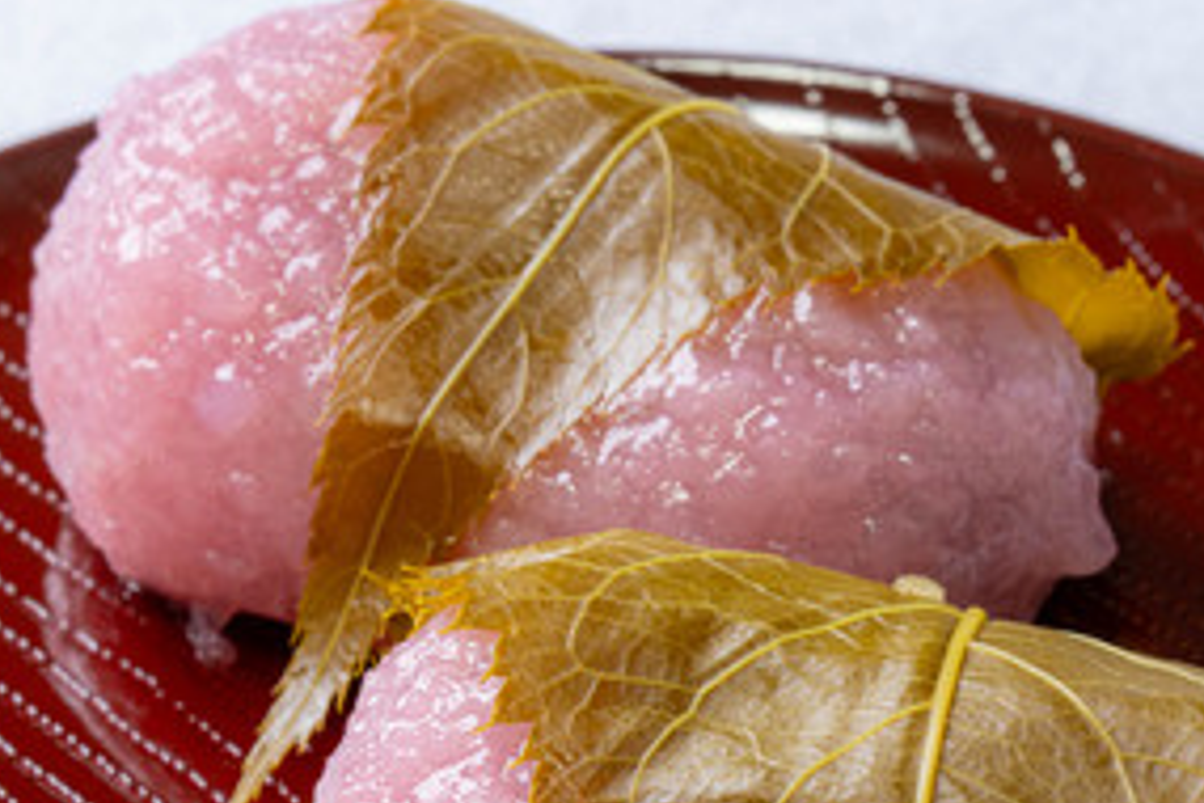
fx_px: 6755
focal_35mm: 202
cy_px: 824
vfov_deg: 6.8
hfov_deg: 10.2
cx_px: 342
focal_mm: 90
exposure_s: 1/3
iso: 320
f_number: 16
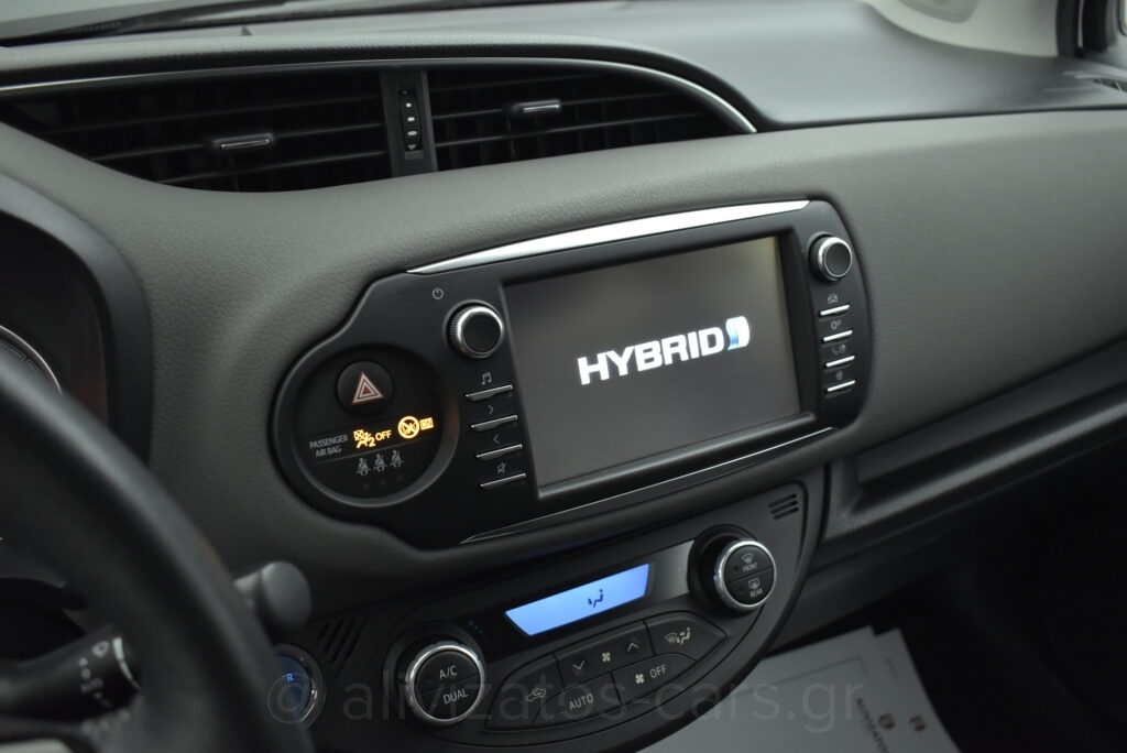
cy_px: 376
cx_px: 564
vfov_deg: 41.8
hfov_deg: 59.5
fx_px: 987
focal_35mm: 32
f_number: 3.8
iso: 1600
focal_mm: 21
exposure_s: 1/80
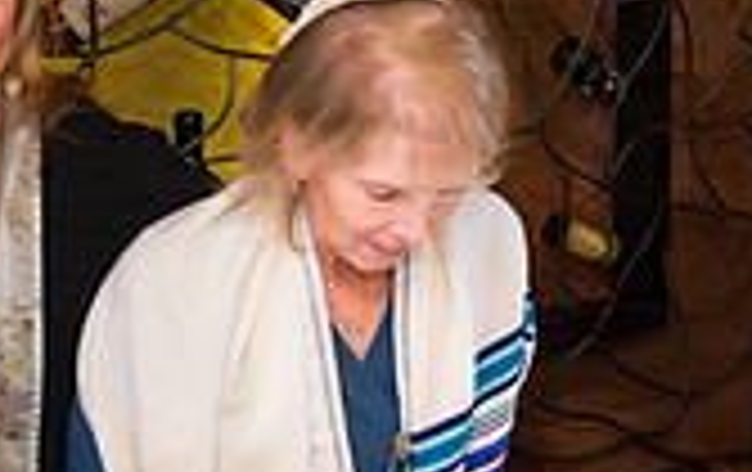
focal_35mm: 86
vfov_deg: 15.0
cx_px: 1024
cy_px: 4
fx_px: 1765
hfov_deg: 21.4
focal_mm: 24
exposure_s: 1/200
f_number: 4
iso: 1250
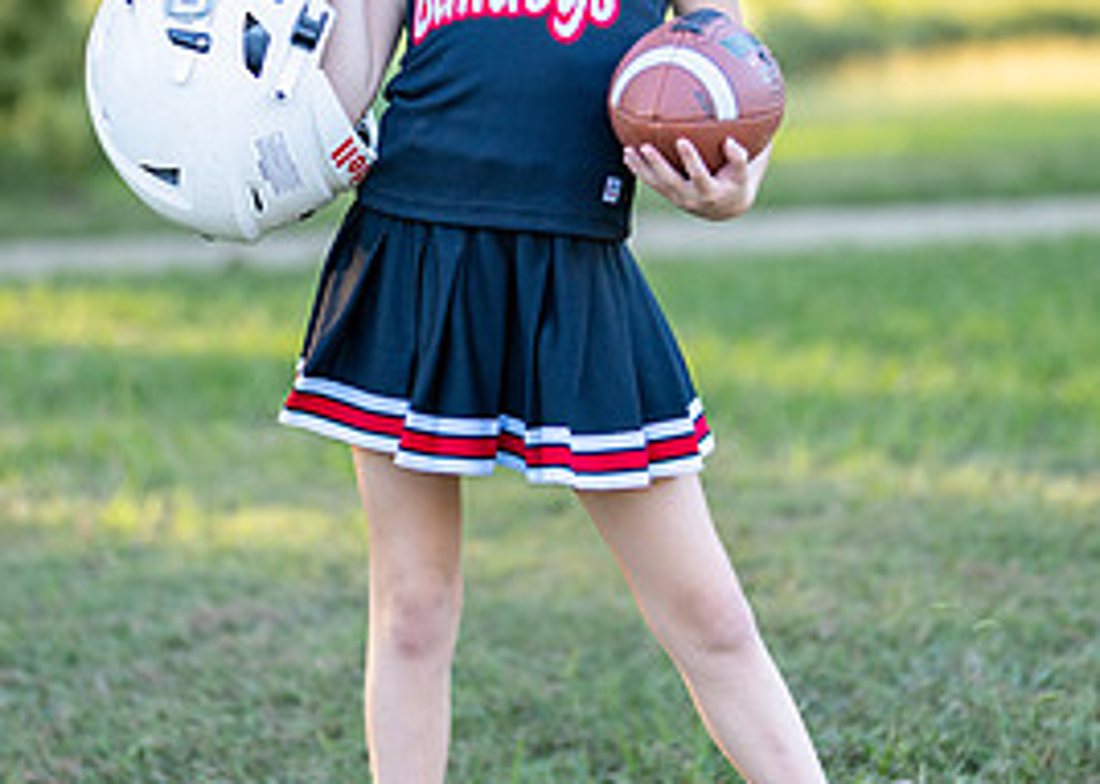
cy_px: 213
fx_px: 3840
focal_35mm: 123
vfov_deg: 11.6
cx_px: 538
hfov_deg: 16.3
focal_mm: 50
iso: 200
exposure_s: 1/1250
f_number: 1.2
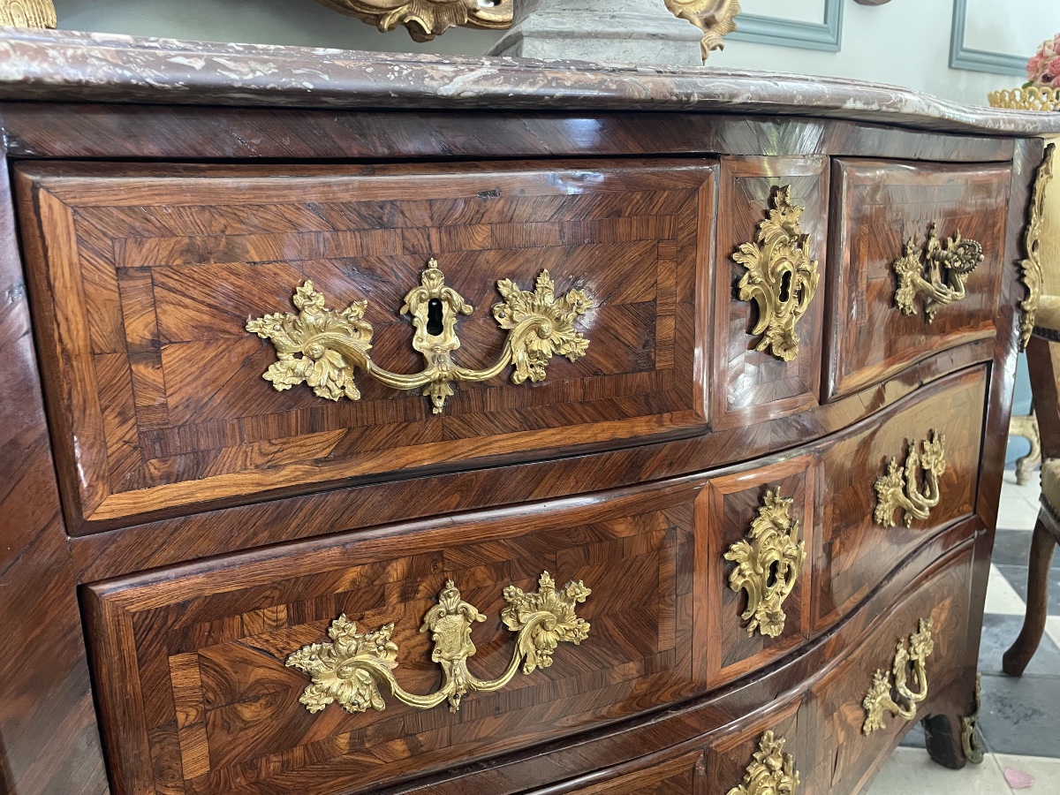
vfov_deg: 53.1
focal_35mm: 26
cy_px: 398
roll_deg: +1.7
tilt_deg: -13.4
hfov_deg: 67.3
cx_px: 530
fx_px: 796
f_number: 1.6
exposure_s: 1/60
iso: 500
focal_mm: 4.2
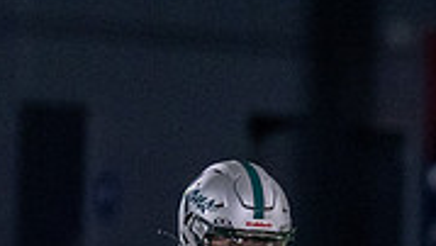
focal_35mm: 1493
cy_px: 462
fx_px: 17273
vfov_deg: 0.8
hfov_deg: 1.4
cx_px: 160
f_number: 2.8
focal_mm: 200
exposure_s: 1/1600
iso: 2000
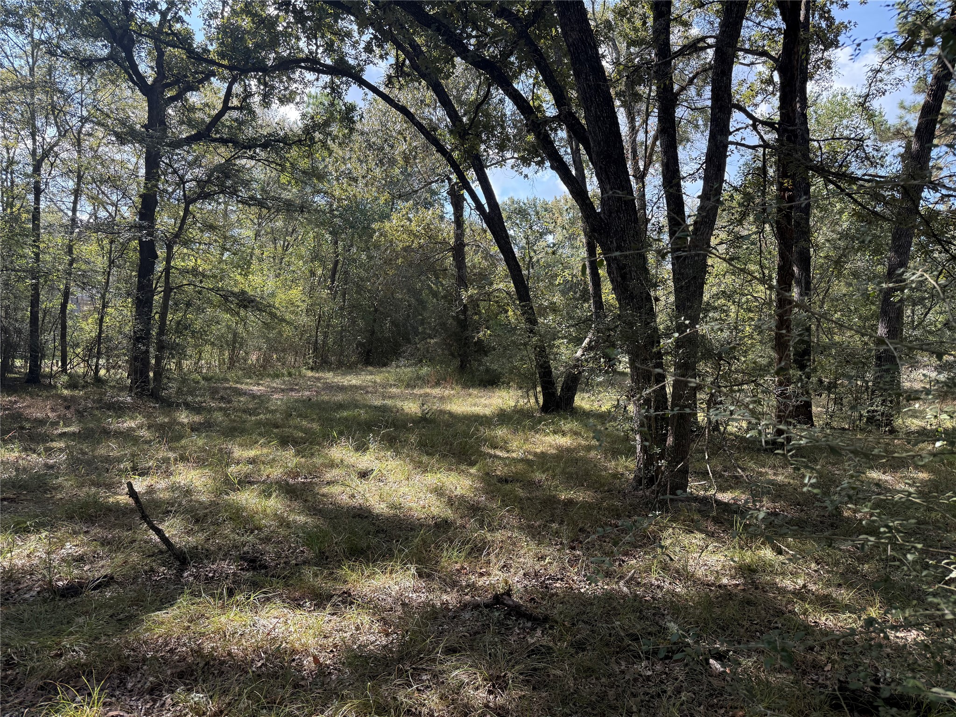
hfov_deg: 71.6
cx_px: 478
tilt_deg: -0.6
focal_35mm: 24
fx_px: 663
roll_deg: -1.6
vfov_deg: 56.8
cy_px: 358
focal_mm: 6.76
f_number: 1.78
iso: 100
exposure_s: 1/757
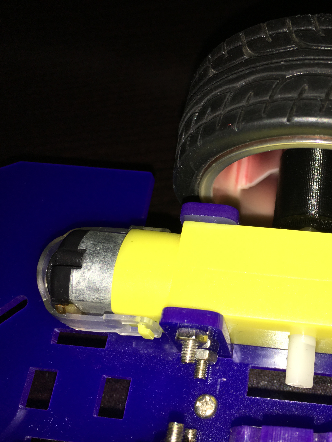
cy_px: 221
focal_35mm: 39
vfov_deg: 47.9
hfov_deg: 35.6
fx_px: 499
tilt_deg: -64.4
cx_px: 265
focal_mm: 4.15
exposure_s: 1/285
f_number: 2.2
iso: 25
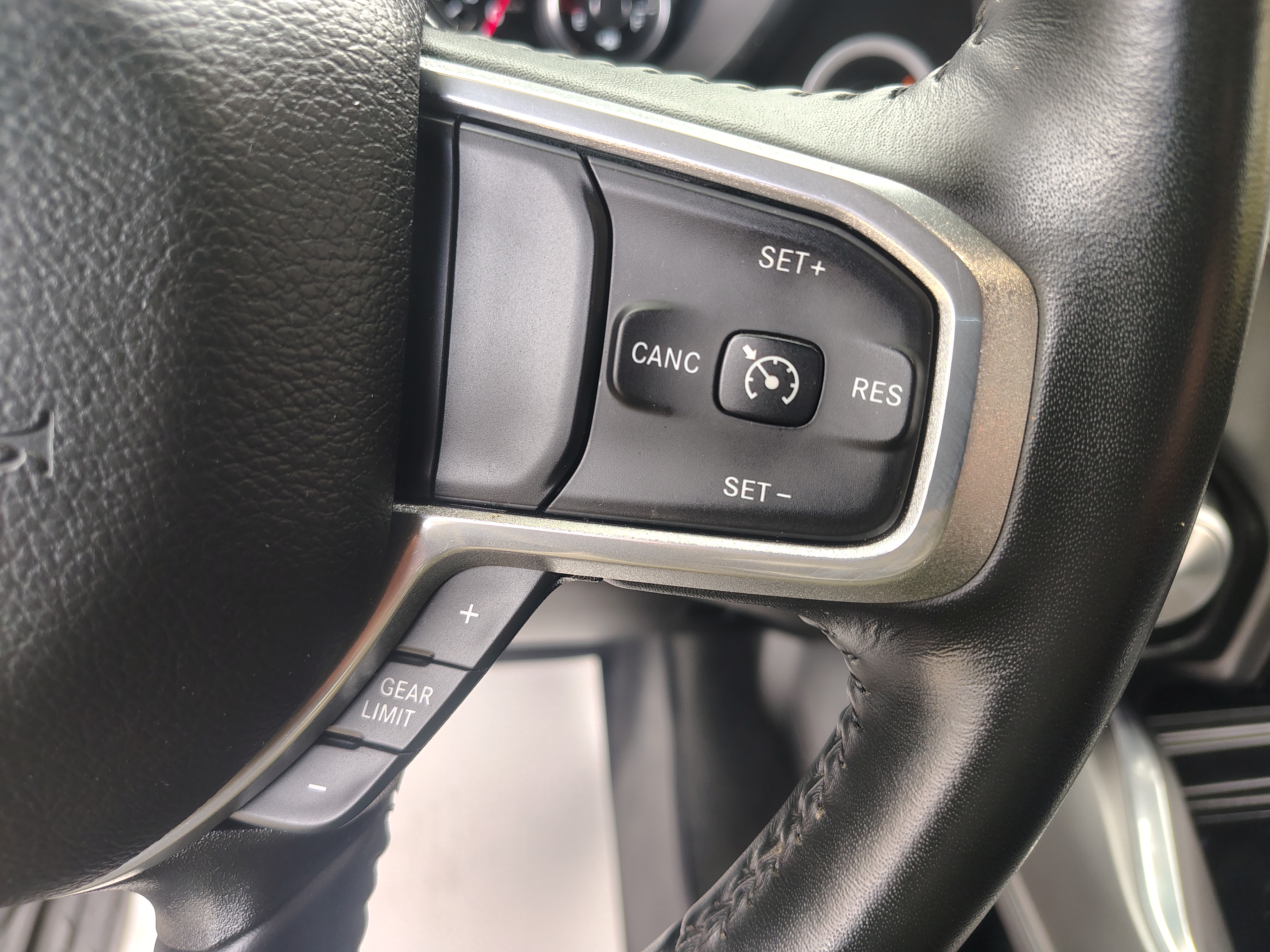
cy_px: 476
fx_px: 881
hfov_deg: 71.6
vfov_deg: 56.8
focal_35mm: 24
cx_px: 635
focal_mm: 5.56
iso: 521
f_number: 1.8
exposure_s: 1/100
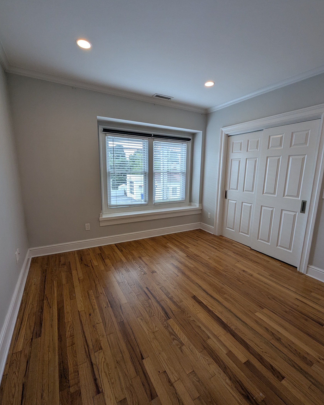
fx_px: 168
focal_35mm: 14
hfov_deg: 88.0
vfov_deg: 100.7
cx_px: 166
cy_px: 203
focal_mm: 1.95
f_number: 2.2
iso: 51
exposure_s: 1/64.8
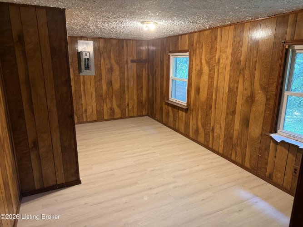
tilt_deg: -13.1
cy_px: 114
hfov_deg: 71.6
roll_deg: +0.1
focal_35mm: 24
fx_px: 210
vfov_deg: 56.8
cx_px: 152
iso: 400
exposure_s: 1/60
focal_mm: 6.76
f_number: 1.78
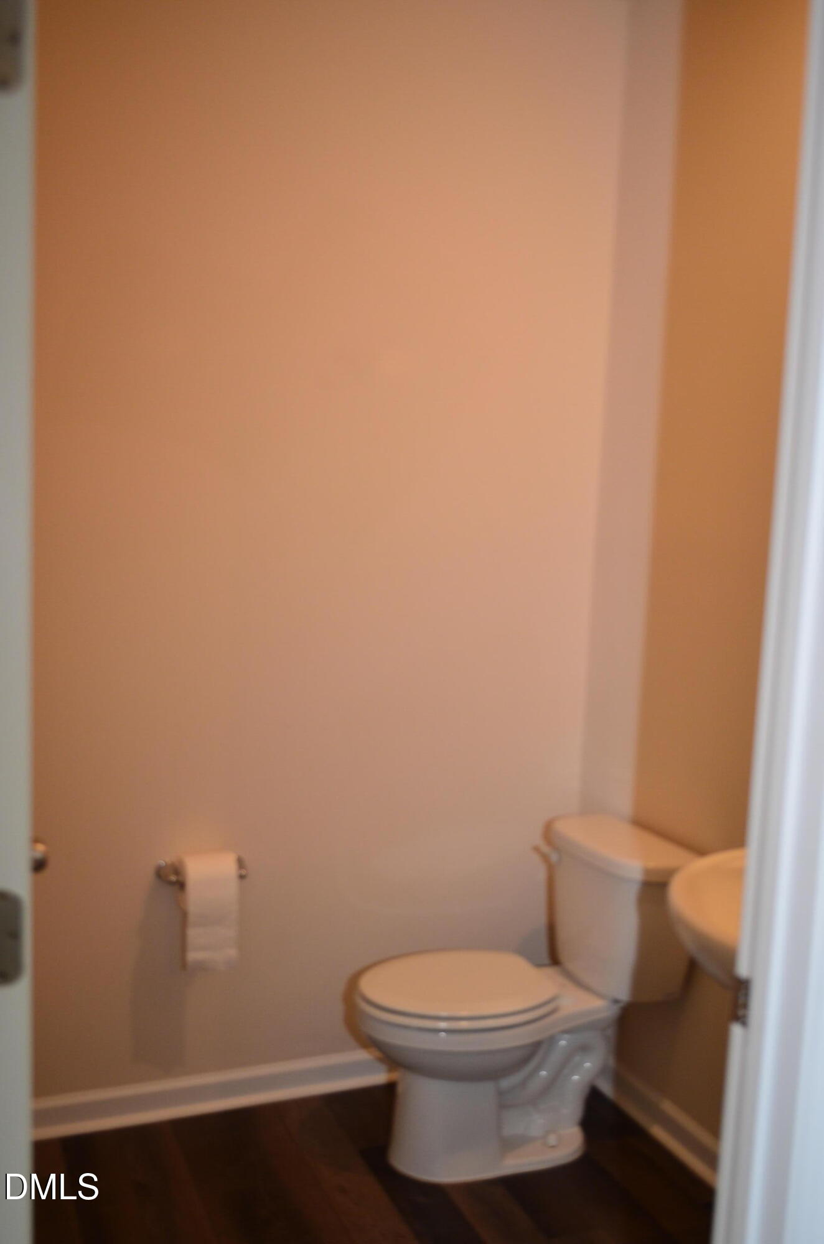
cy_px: 622
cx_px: 412
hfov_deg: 39.8
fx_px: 1138
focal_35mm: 33
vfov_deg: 57.3
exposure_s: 1/60
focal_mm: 22
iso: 560
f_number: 4
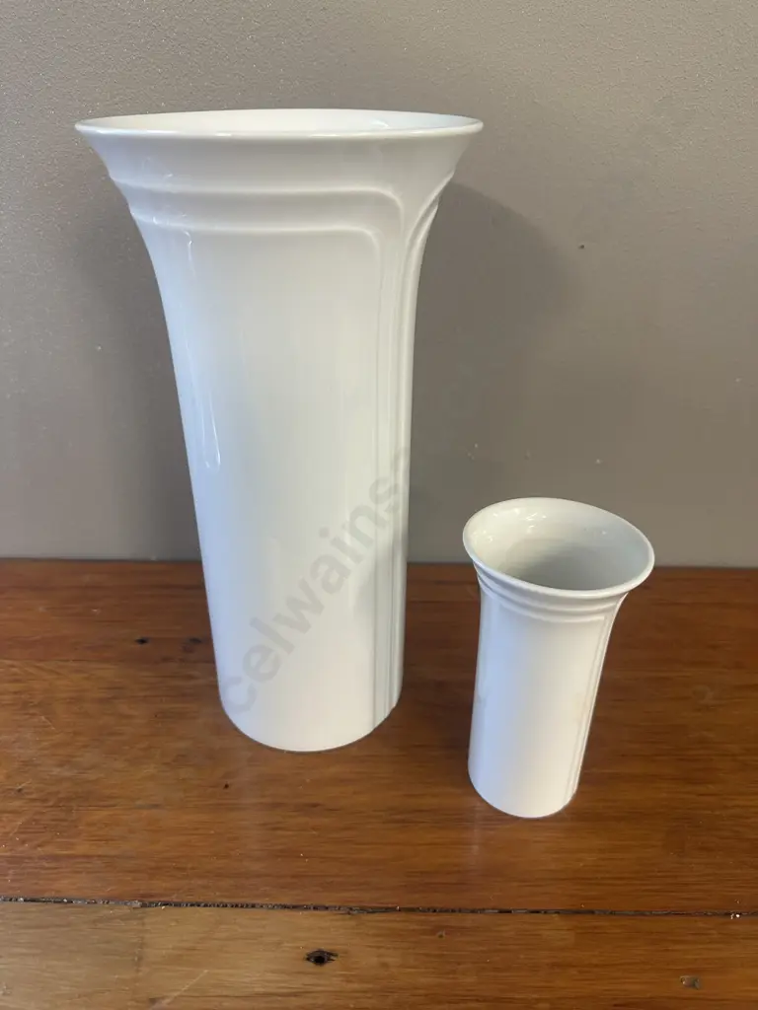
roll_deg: -2.0
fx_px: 701
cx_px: 379
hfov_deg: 56.8
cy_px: 505
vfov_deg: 71.6
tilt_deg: -29.9
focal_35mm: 24
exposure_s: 1/50
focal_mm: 6.86
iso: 200
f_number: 1.78
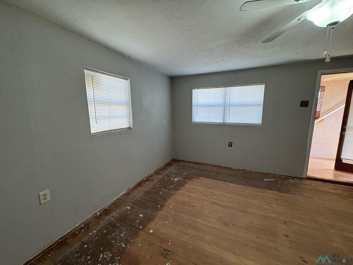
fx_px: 143
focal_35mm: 14
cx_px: 176
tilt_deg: -9.1
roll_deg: +0.4
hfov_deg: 102.1
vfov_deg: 85.7
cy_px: 132
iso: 125
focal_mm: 2.22
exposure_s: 1/120
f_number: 2.2
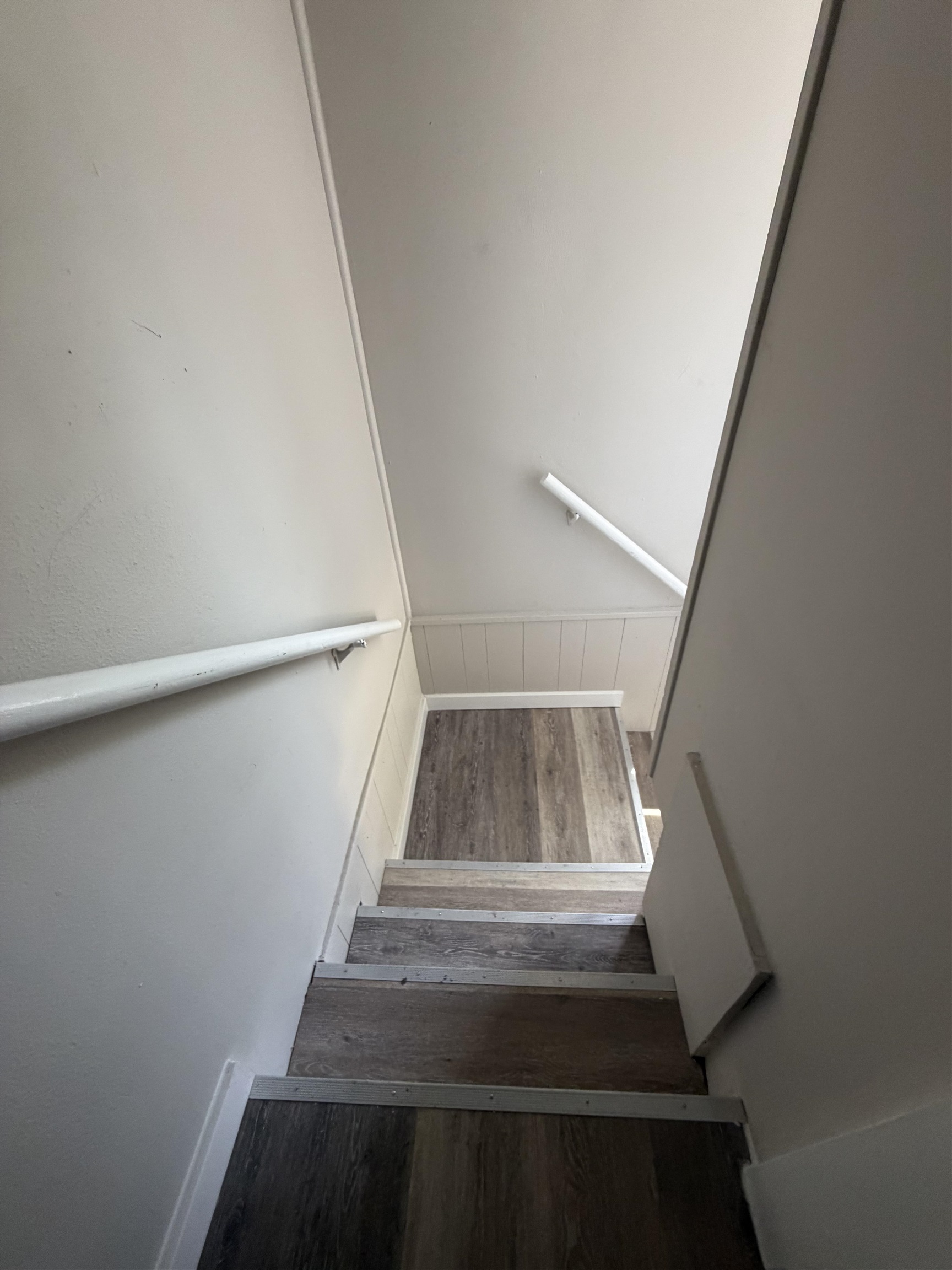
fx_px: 513
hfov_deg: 85.7
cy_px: 635
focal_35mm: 14
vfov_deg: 102.1
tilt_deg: -38.1
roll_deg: +6.9
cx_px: 476
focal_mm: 2.22
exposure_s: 1/89
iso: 320
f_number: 2.2
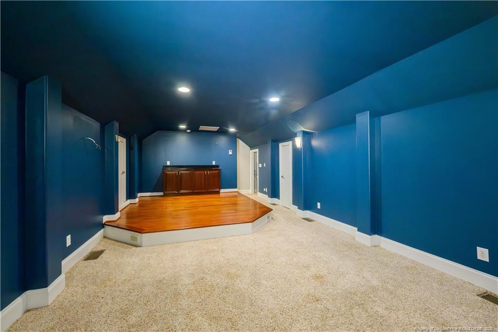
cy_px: 166
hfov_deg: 104.3
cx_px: 249
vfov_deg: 81.2
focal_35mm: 14
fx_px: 194
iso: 1250
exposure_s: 1/60
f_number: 8
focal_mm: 14
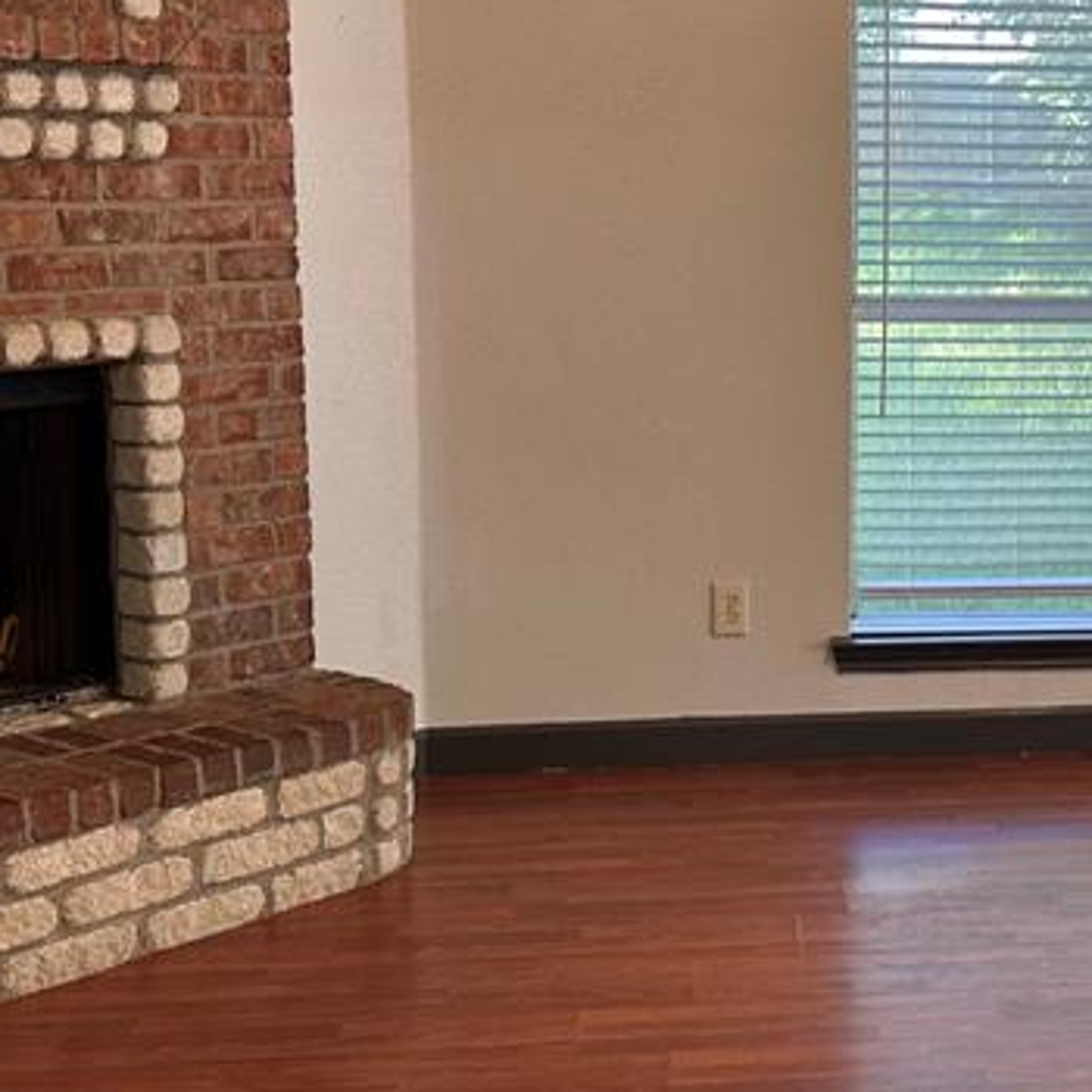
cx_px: 967
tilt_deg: -7.8
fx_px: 2213
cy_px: 465
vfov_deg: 27.7
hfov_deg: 26.8
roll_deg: -1.0
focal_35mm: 62
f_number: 1.78
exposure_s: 1/60
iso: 160
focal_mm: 6.86
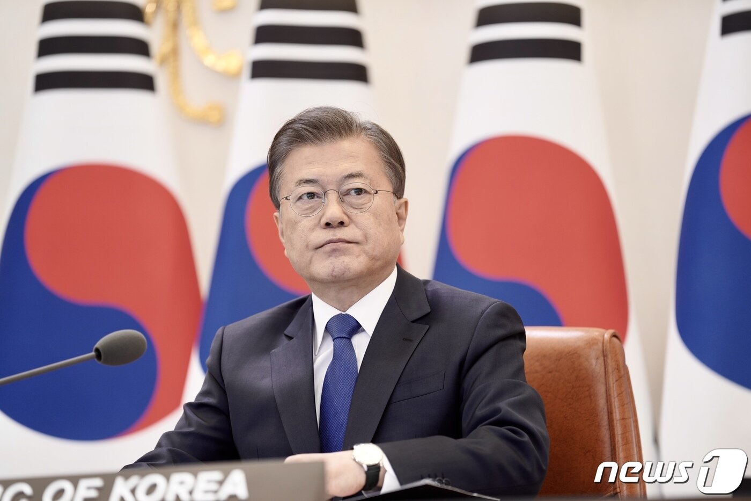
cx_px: 376
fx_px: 3733
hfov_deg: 11.5
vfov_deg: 7.7
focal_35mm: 179
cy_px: 250
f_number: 2.8
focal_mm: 179
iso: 400
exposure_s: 1/100
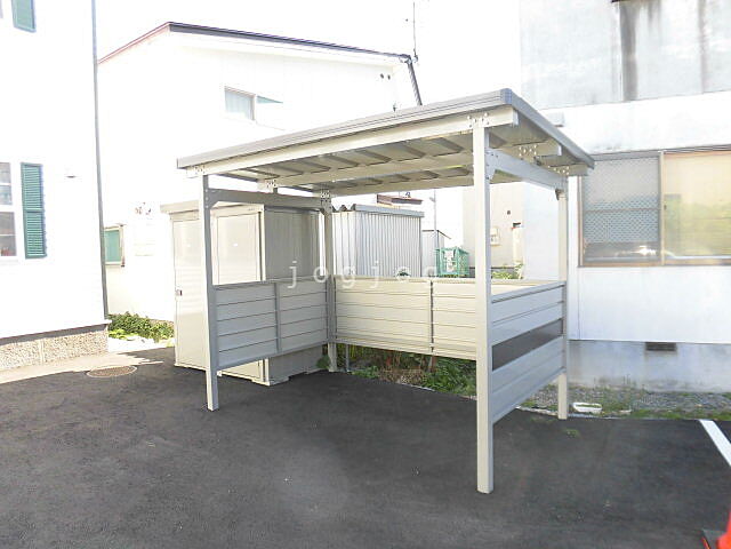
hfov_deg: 71.6
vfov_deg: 56.8
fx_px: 507
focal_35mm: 24
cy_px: 274
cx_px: 366
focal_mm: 4.3
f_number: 3.1
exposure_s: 1/200
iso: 100
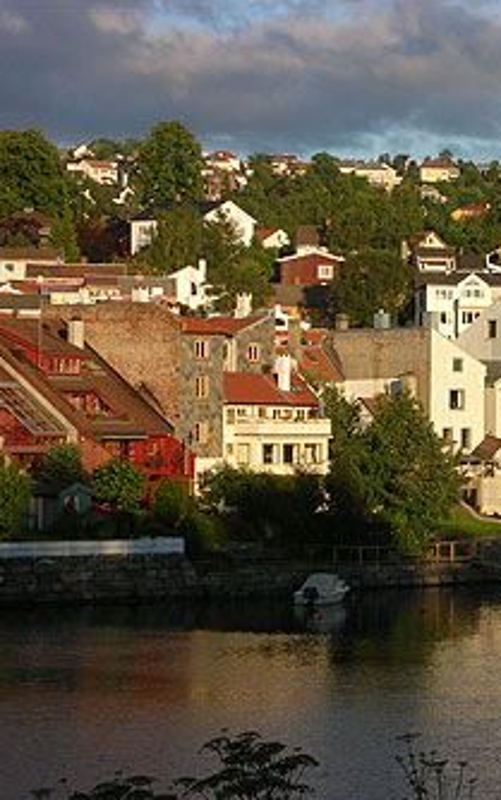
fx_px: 3274
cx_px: 482
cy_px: 401
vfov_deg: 13.9
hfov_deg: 8.7
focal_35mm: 150
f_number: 4.9
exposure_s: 1/281
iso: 50
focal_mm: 17.4
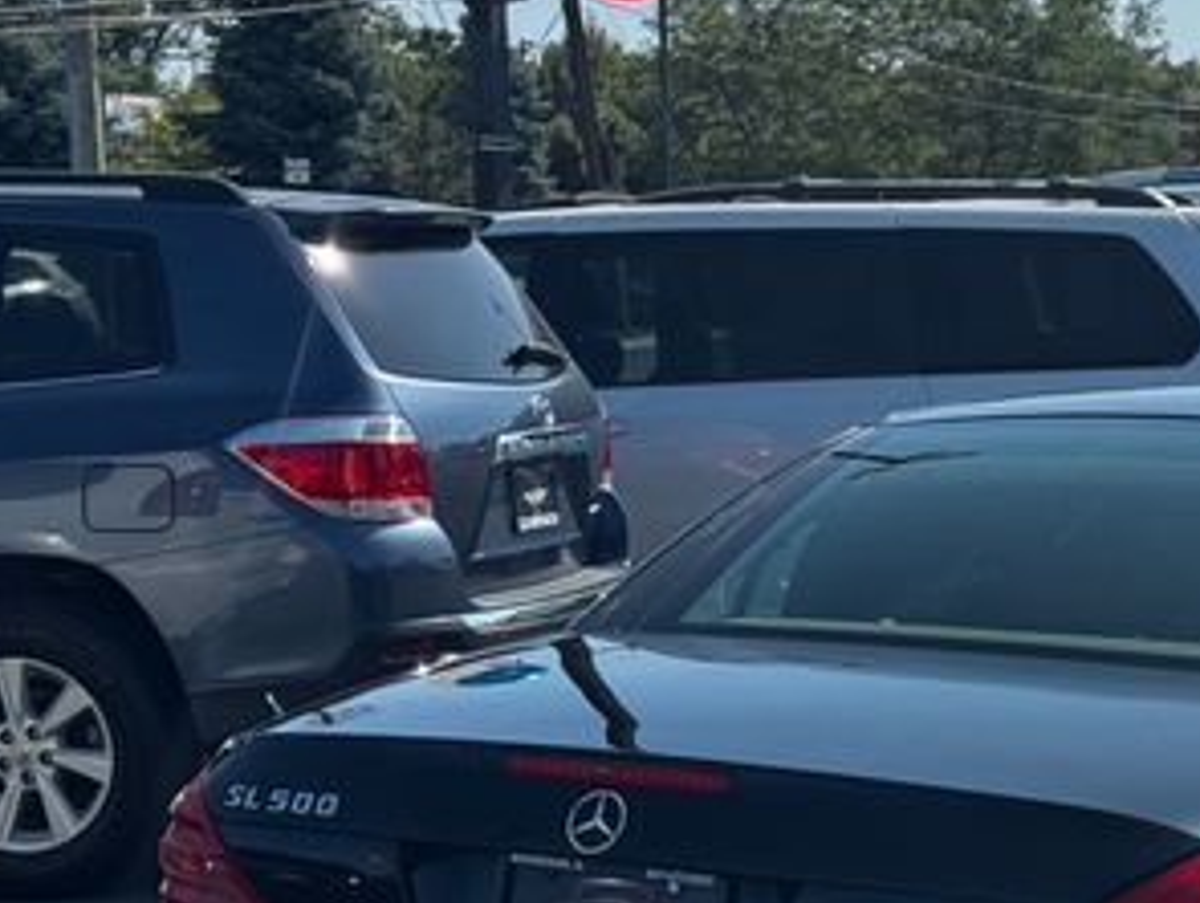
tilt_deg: -8.4
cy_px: 744
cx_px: 1265
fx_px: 3610
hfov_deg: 18.3
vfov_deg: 14.2
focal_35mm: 104
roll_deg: -0.1
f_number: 1.78
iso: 64
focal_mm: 6.76
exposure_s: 1/2833
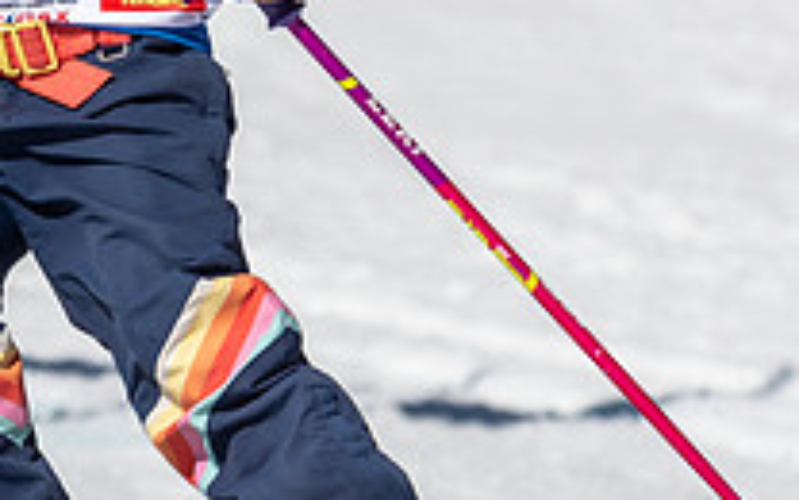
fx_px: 39130
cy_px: 56
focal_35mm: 1797
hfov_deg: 1.2
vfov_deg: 0.7
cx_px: 304
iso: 200
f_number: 8
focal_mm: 400
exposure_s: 1/2000
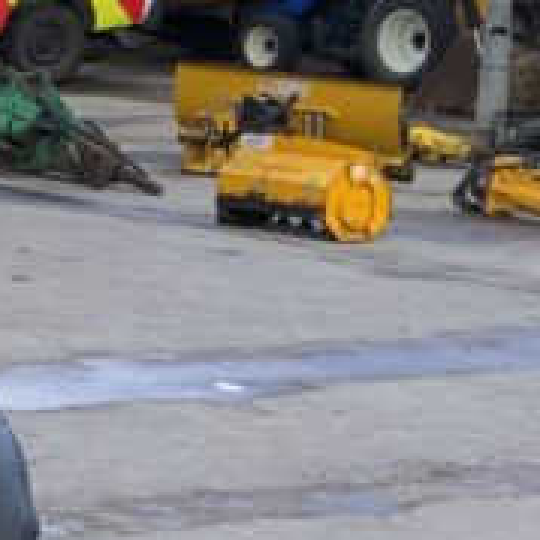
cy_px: 217
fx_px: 2594
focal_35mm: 147
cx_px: -808
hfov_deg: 10.2
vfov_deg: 11.9
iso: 16
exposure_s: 1/540
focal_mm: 3
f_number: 1.8
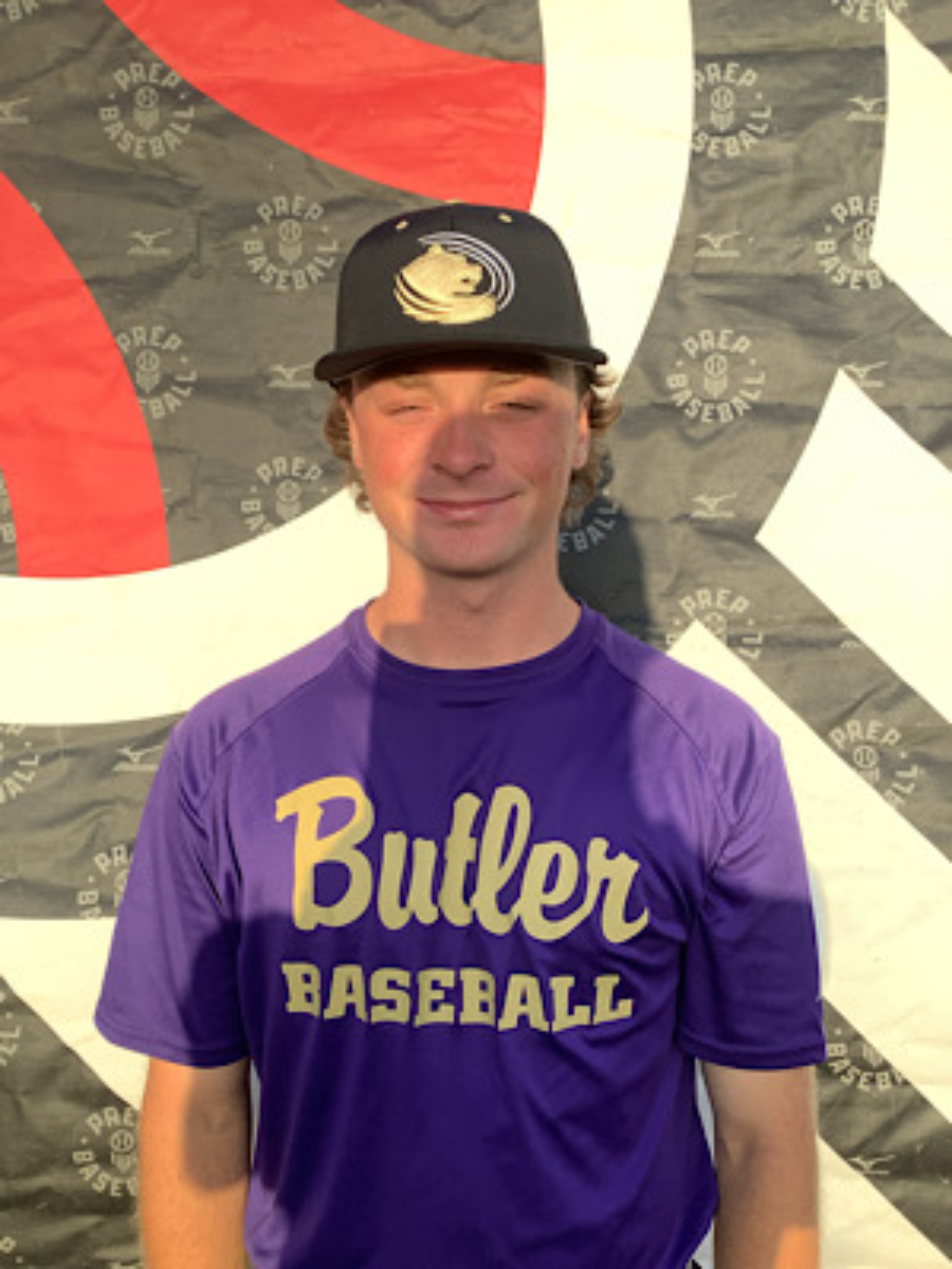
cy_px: 634
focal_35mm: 31
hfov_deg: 45.4
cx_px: 476
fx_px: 1137
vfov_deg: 58.4
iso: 25
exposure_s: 1/515
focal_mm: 3.3
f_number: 2.4
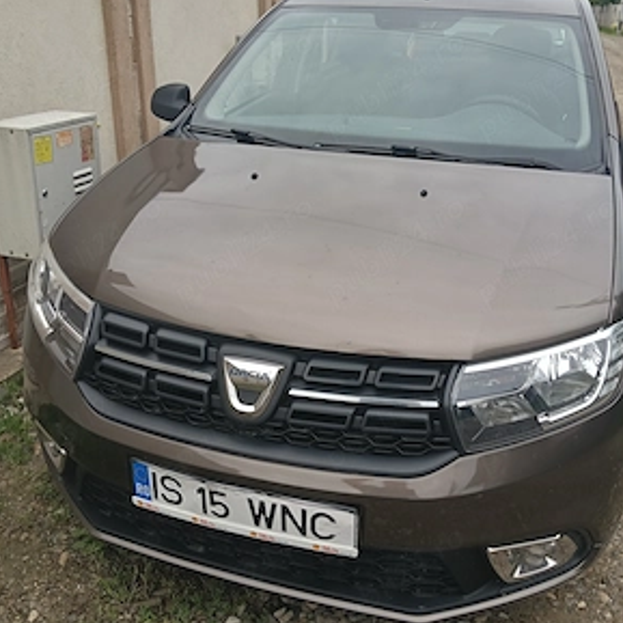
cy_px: 287
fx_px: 672
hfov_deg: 49.7
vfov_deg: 49.7
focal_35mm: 33
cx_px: 319
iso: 50
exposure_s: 1/105
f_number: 1.8
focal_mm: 3.98
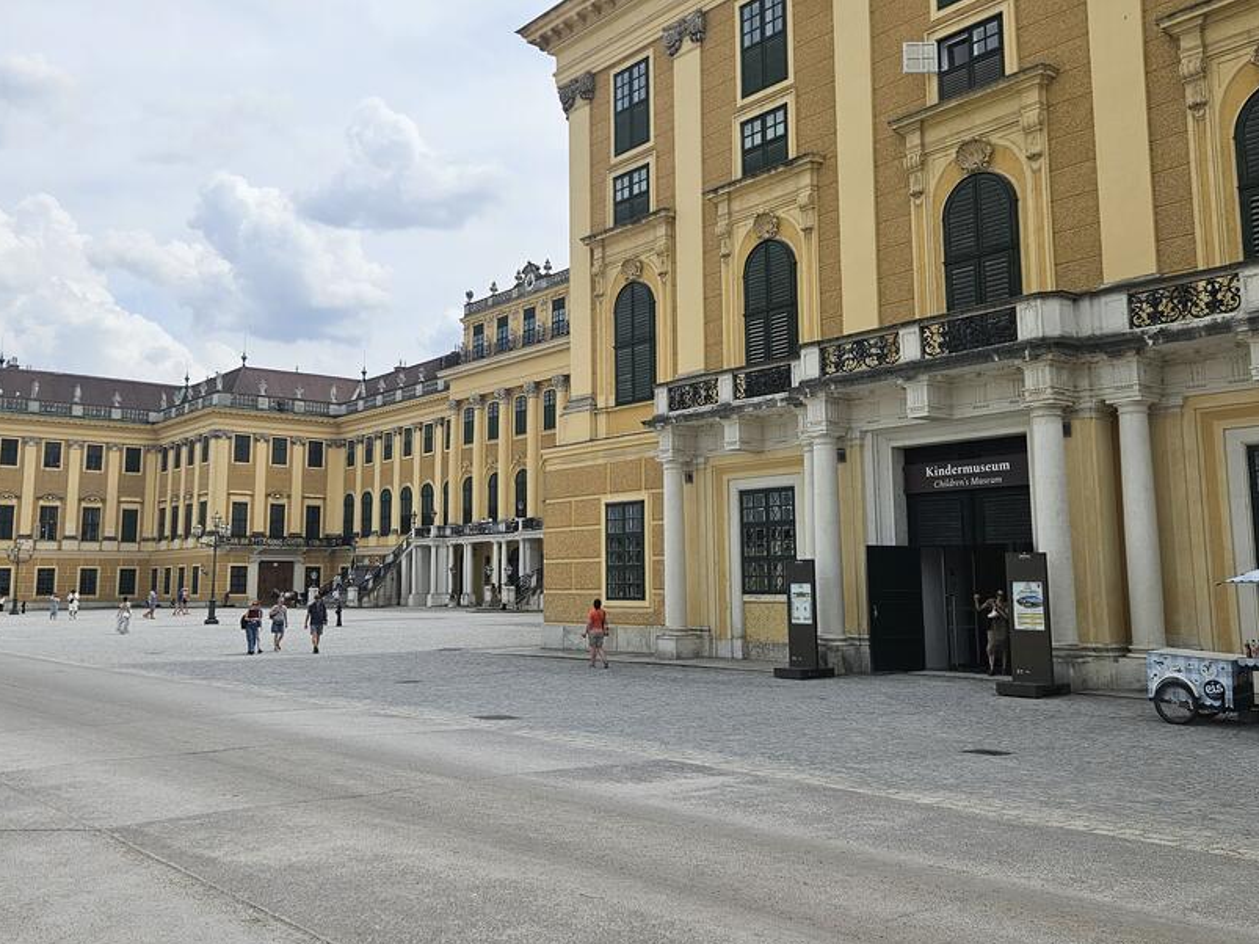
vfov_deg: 42.9
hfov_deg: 55.3
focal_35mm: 33
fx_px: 1200
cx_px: 594
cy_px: 425
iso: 25
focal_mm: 5.4
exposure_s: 1/3238
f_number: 1.8
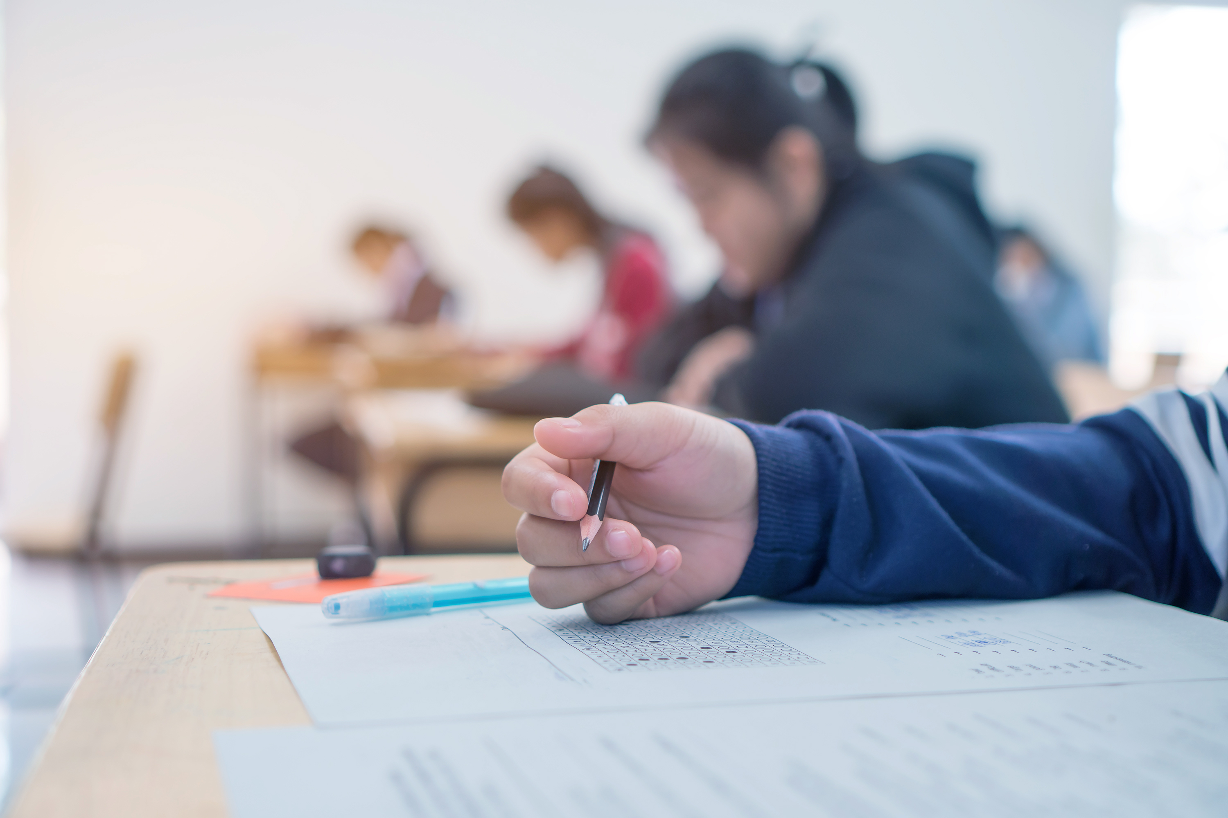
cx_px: 614
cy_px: 409
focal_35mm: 52
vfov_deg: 25.8
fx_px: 1791
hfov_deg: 37.9
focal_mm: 35
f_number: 2.2
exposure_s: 1/50
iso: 125
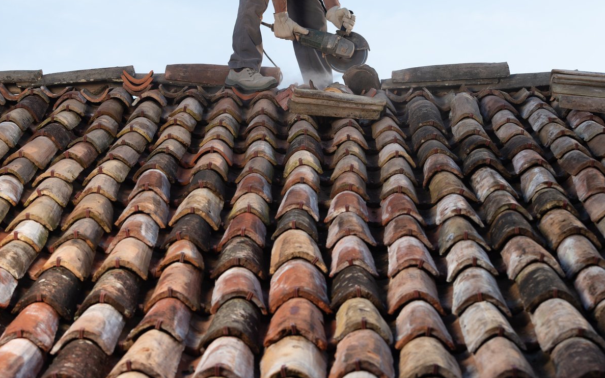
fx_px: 1780
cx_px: 300
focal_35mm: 108
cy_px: 112
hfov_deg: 19.3
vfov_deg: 12.1
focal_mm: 70
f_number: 6.3
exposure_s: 1/200
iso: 100
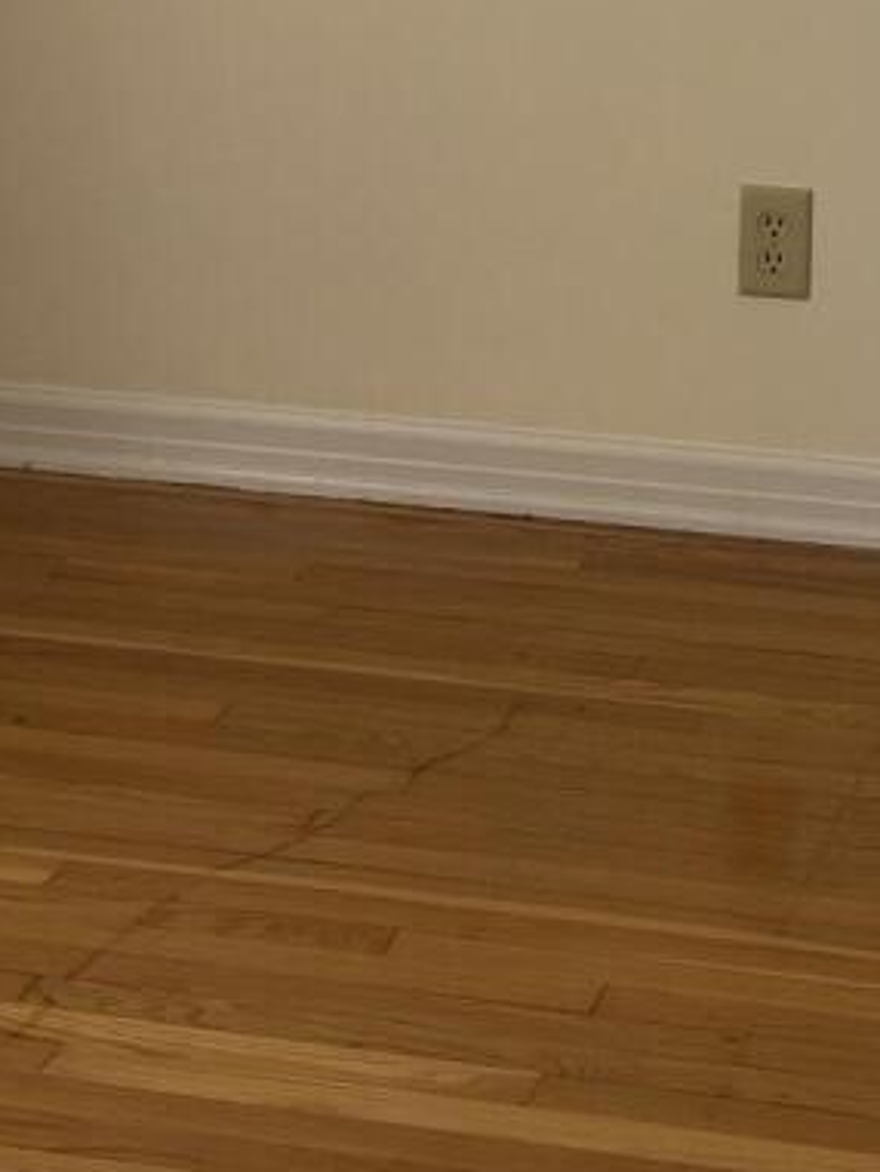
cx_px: 505
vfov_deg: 15.5
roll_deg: +0.1
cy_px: 163
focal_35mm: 126
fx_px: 4268
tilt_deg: -12.7
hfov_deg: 11.8
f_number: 1.78
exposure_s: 1/159
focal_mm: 6.76
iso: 80
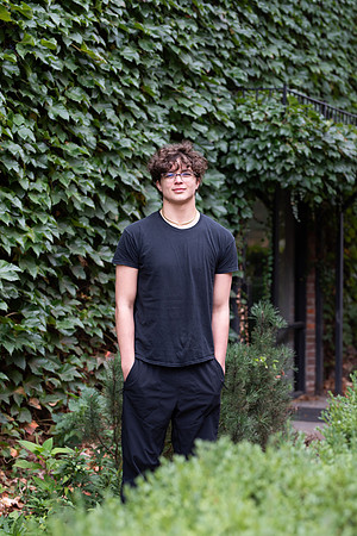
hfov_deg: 16.1
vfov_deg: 23.9
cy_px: 268
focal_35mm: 85
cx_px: 178
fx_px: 1264
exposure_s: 1/125
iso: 160
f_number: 3.5
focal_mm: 85
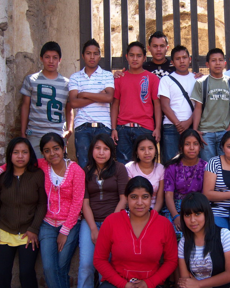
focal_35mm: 47
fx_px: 400
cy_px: 144
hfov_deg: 31.3
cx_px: 183
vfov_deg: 39.6
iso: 80
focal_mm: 7.5
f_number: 2.8
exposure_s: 1/250
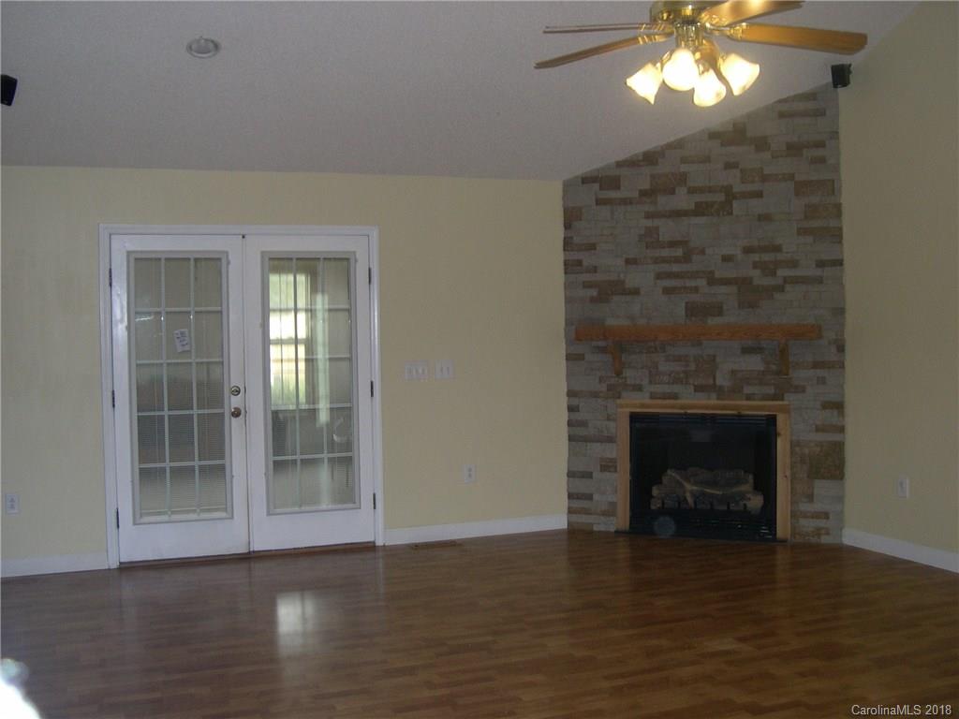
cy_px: 360
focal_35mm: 38
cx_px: 480
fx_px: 1053
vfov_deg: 37.7
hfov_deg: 49.0
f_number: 2.8
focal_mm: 8
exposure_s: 1/60
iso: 176
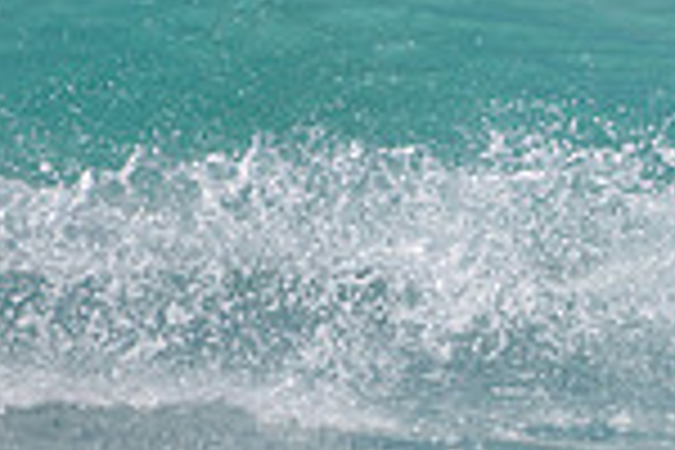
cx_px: 956
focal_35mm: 2366
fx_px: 44359
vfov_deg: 0.6
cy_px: 75
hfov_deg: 0.9
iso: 110
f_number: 5.6
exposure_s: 1/2000
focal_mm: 500
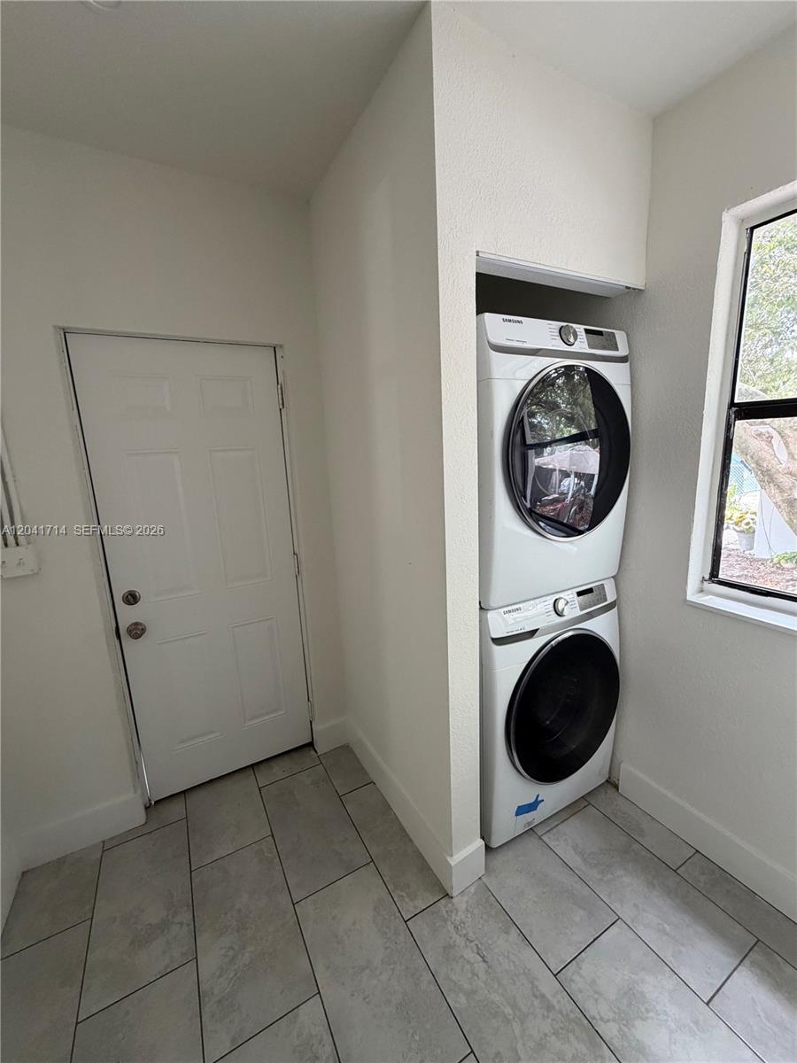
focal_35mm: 14
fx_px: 430
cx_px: 398
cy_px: 532
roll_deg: +2.6
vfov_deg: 102.1
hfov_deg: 85.7
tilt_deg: -11.3
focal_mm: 2.22
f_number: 2.2
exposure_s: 1/121
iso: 250
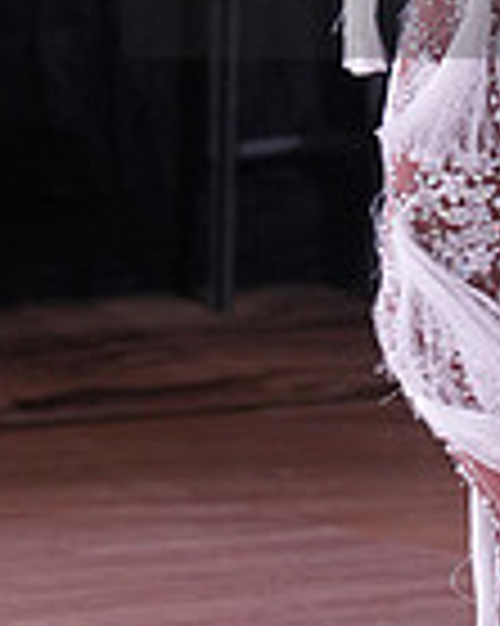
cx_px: 745
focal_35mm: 452
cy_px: -90
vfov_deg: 4.3
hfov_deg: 3.4
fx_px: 8370
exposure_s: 1/400
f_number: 4
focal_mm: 115
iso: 2000
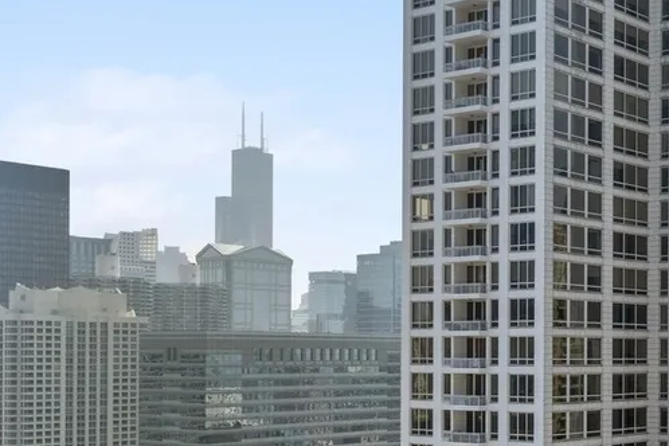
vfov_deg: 25.5
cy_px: 357
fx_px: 966
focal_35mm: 52
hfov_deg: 27.5
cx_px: 981
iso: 320
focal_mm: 16
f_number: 8
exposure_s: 1/800
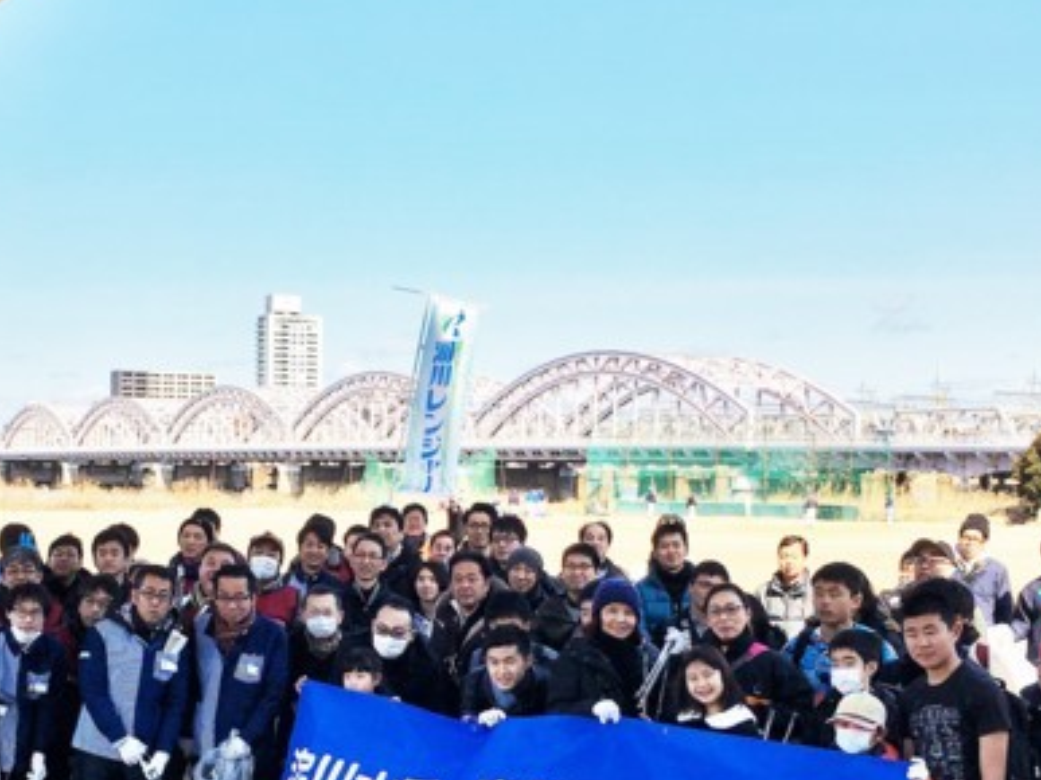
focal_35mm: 60
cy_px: 562
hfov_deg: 31.9
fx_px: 1804
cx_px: 344
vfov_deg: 24.2
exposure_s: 1/1282
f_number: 2.2
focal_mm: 4.15
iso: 25
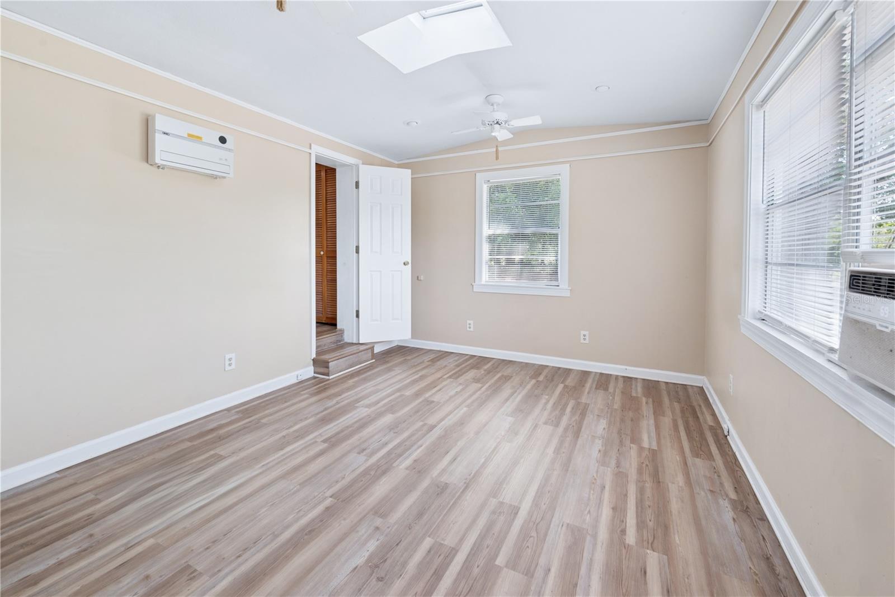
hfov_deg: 104.2
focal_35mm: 14
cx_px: 448
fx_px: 348
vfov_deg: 81.2
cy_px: 298
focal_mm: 14
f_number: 8
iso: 400
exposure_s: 1/80
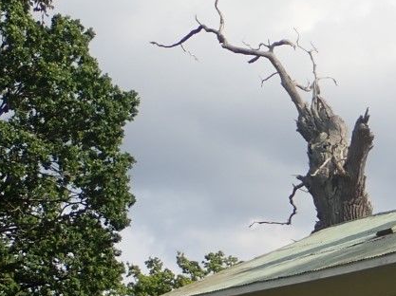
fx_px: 1817
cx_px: 630
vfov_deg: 9.2
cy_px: 341
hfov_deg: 11.8
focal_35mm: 159
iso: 100
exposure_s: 1/500
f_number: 4.5
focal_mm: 8.41
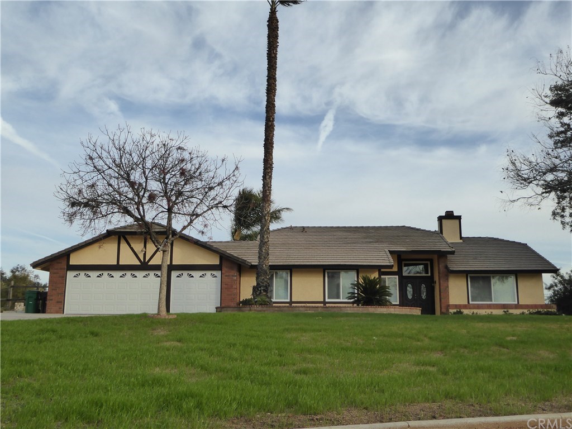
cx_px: 286
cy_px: 214
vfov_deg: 39.7
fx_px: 595
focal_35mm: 36
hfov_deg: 51.4
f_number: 3.7
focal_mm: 6.3
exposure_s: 1/800
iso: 200
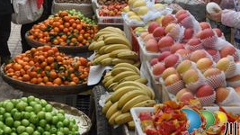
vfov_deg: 21.8
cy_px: -2
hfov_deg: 38.5
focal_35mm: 53
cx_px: 70
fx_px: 337
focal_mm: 18
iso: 200
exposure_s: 1/50
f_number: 7.1
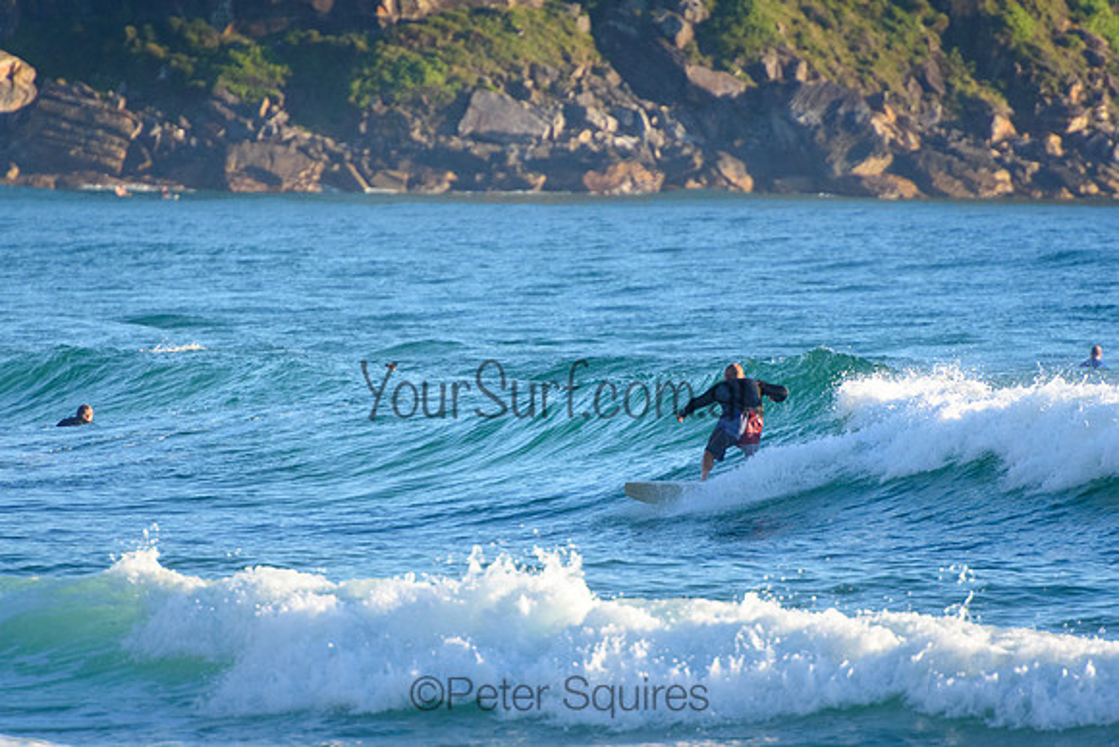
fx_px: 18653
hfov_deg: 3.4
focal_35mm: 600
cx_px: 560
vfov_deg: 2.3
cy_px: 374
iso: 1000
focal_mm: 400
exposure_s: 1/2500
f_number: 5.6
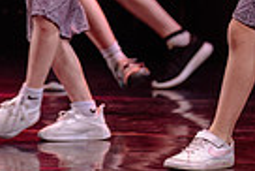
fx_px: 5424
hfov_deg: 2.7
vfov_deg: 1.8
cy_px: -190
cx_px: -116
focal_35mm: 765
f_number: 2.8
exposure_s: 1/200
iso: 1600
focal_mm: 160
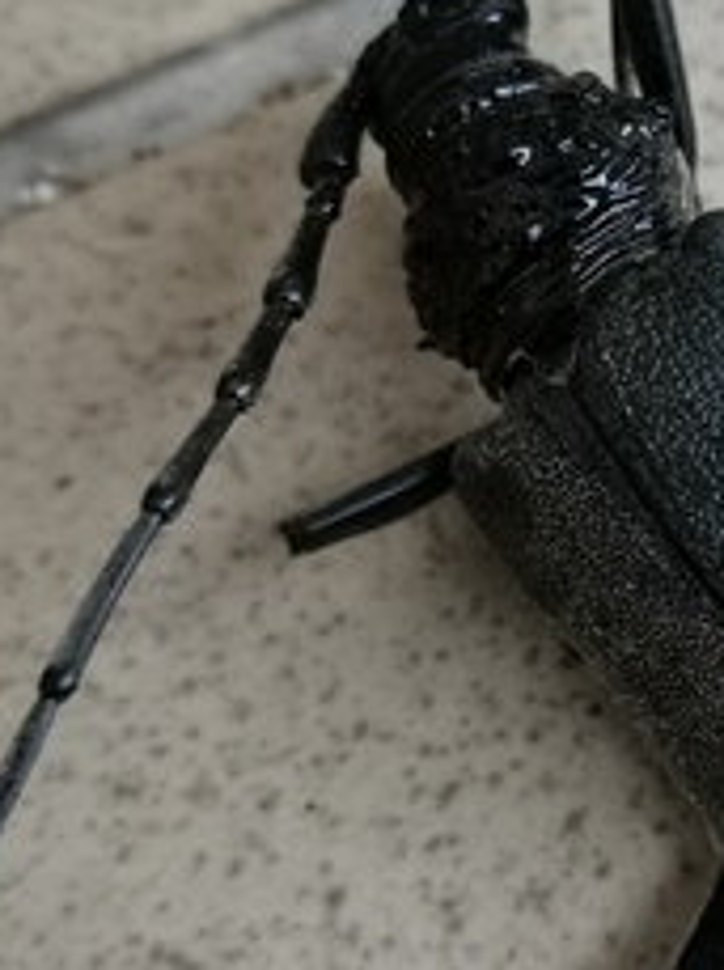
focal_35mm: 84
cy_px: 432
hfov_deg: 17.0
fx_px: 2349
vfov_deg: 23.3
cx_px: 775
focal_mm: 4.75
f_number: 1.8
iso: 400
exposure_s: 1/250
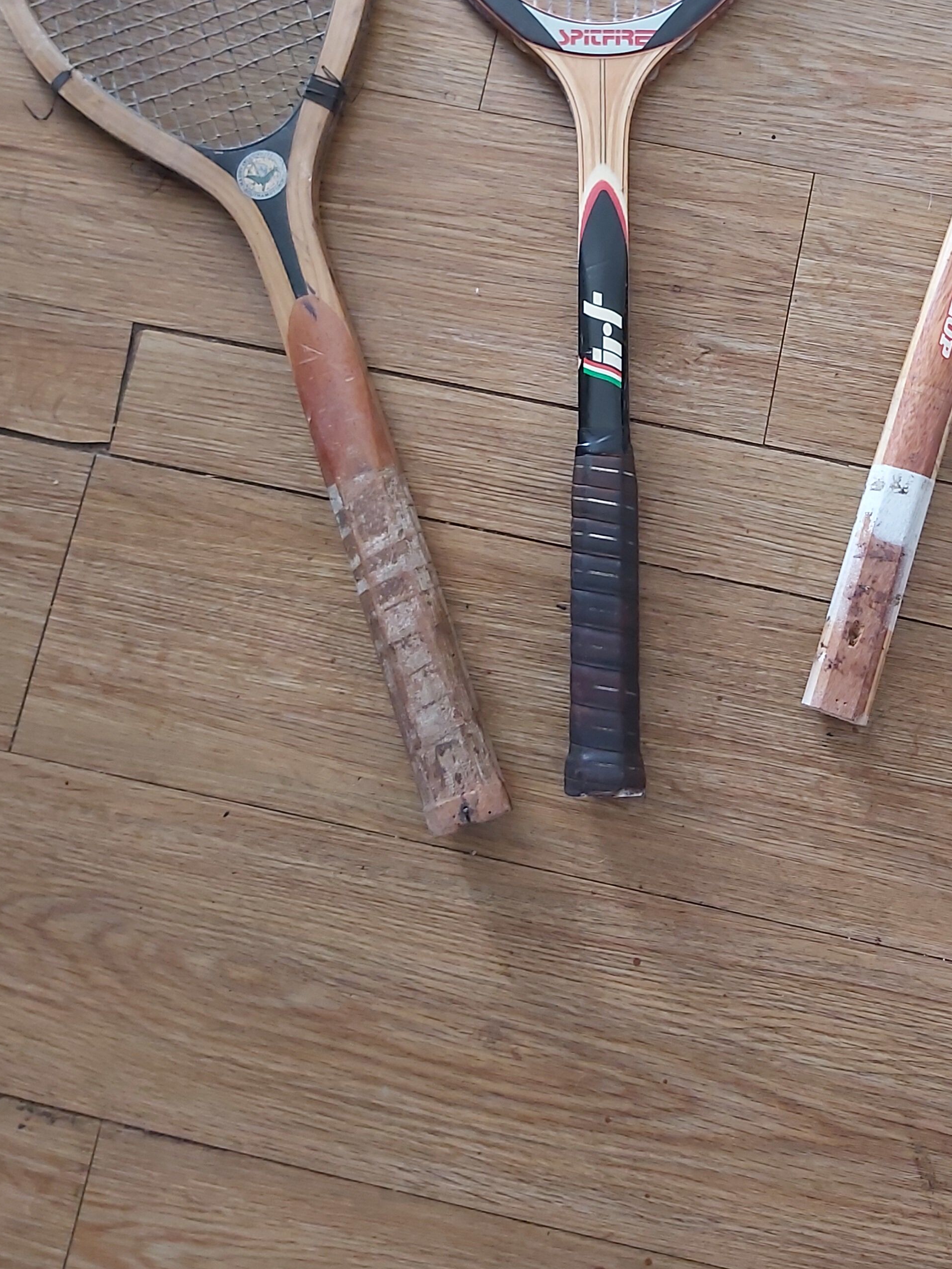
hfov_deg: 34.7
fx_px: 1503
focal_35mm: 41
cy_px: 296
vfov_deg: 44.1
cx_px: 660
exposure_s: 1/50
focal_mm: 3.92
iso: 160
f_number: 1.7
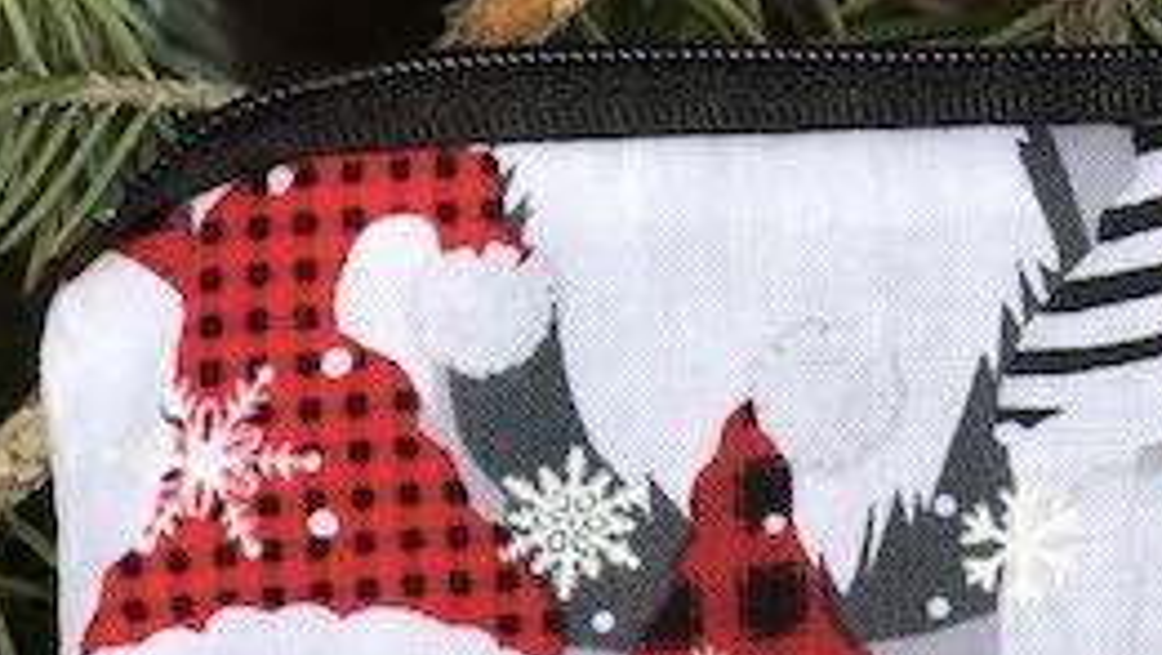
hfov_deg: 14.7
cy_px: 931
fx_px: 4407
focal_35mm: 143
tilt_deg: -78.3
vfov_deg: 8.3
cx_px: 1207
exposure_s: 1/60
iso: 25
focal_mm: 6.6
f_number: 2.8
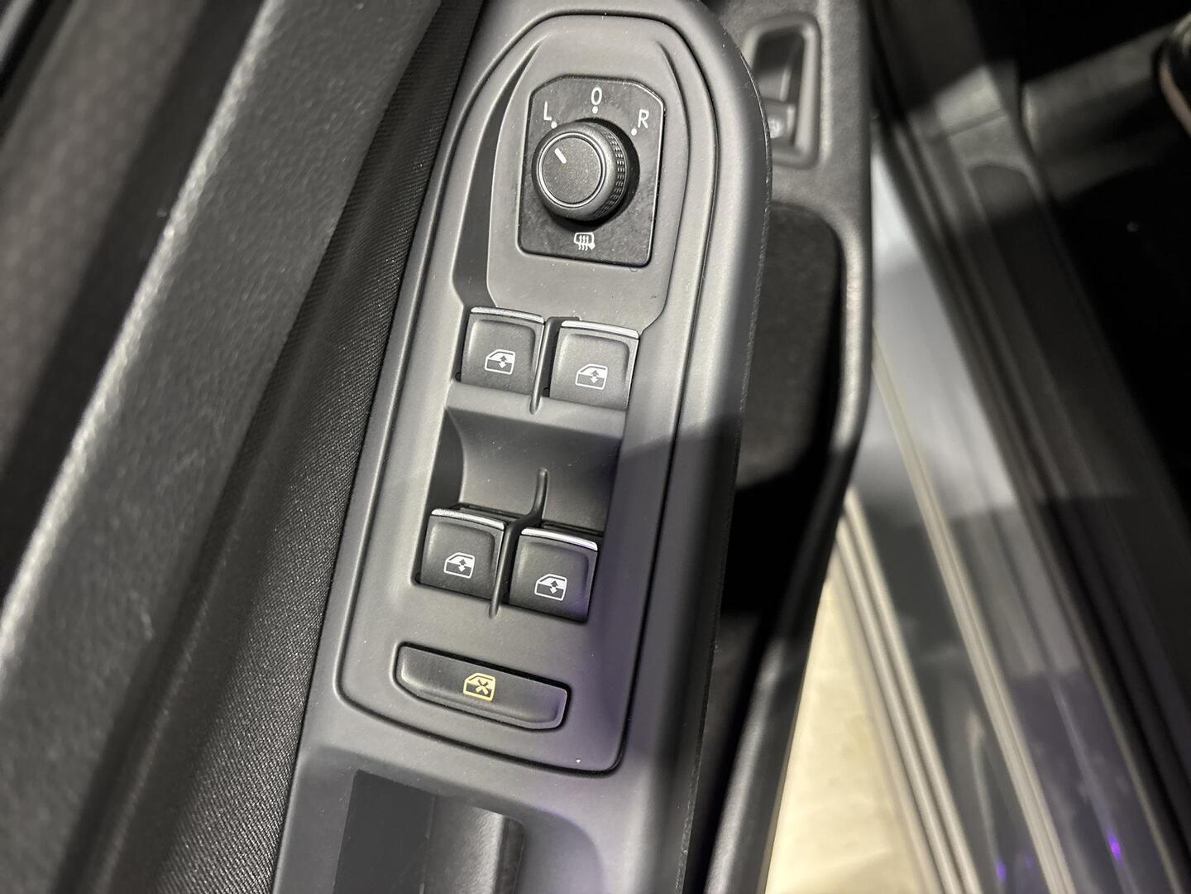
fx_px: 895
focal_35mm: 26
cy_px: 447
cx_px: 596
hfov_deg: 67.3
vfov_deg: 53.1
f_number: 1.6
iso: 640
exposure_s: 1/33
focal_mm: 5.96
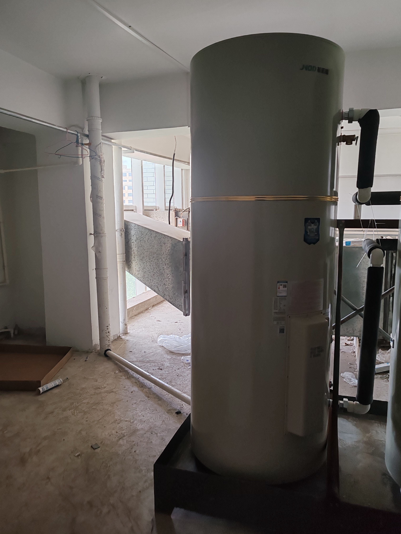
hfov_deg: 51.4
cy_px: 267
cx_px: 200
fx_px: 417
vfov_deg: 65.3
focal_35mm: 27
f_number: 1.9
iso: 640
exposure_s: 1/50
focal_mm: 6.12
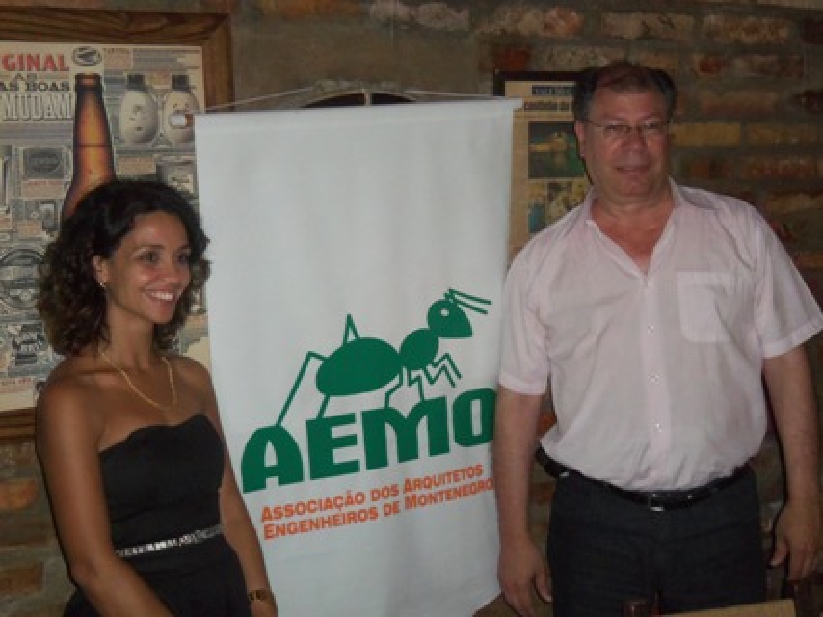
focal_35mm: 62
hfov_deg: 31.2
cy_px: 308
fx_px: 1474
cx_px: 412
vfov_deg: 23.6
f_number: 4.8
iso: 400
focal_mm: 10.9
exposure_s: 1/60
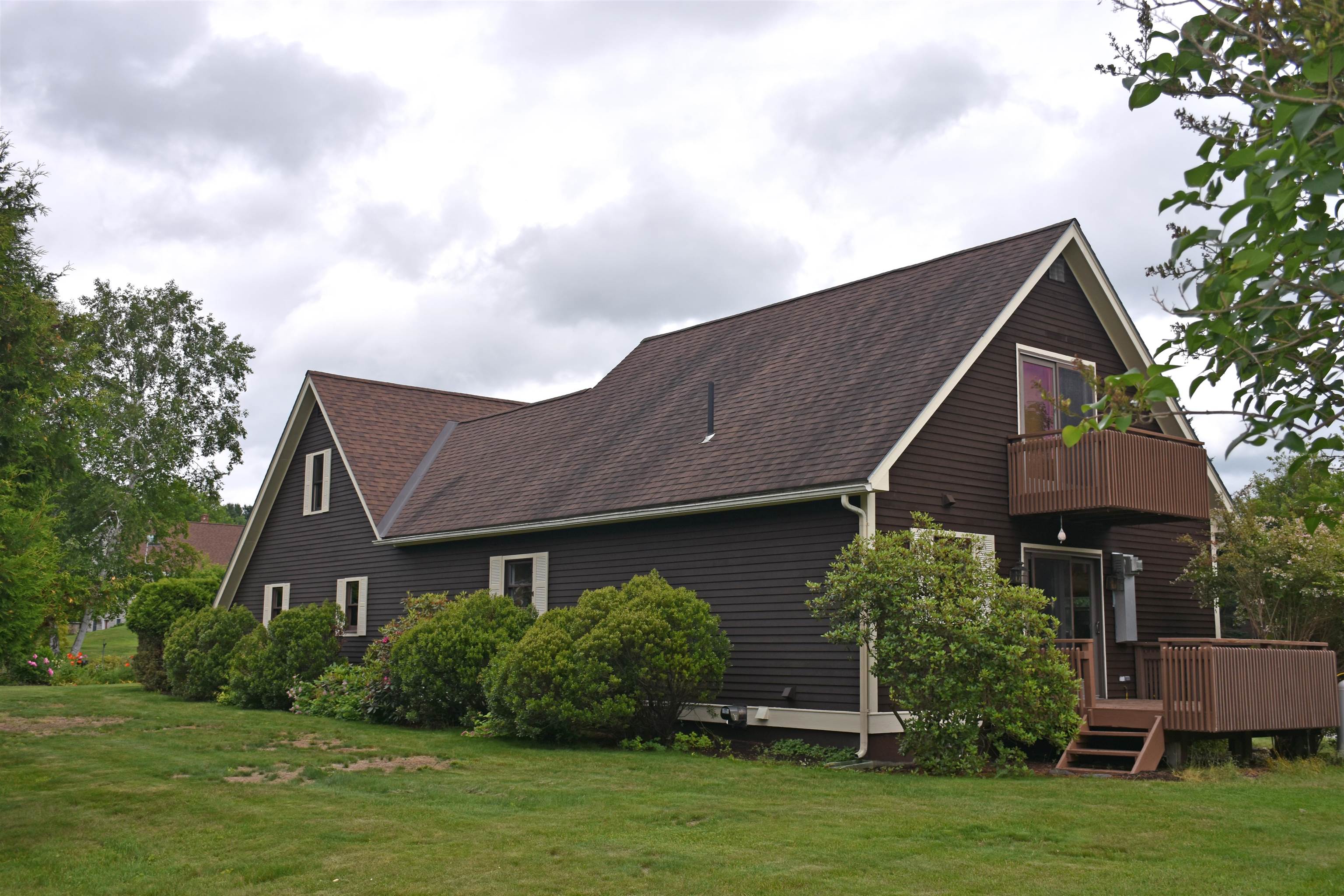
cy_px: 448
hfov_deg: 53.1
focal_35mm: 36
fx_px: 1344
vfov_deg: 36.9
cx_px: 672
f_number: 5.6
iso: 100
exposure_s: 1/250
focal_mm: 24
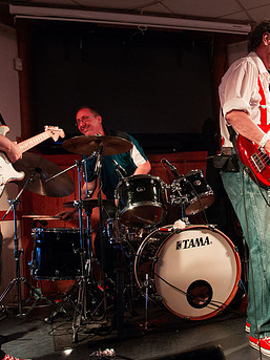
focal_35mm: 39
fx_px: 406
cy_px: 185
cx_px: 208
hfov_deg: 35.8
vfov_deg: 47.9
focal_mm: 24
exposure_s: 1/60
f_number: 6.3
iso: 6400
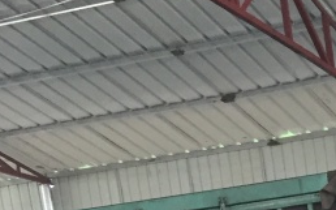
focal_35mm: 127
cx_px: 488
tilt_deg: -10.2
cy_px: 615
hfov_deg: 15.3
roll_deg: +5.3
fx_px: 1162
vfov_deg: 8.7
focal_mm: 4.15
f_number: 2.2
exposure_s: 1/33
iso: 64
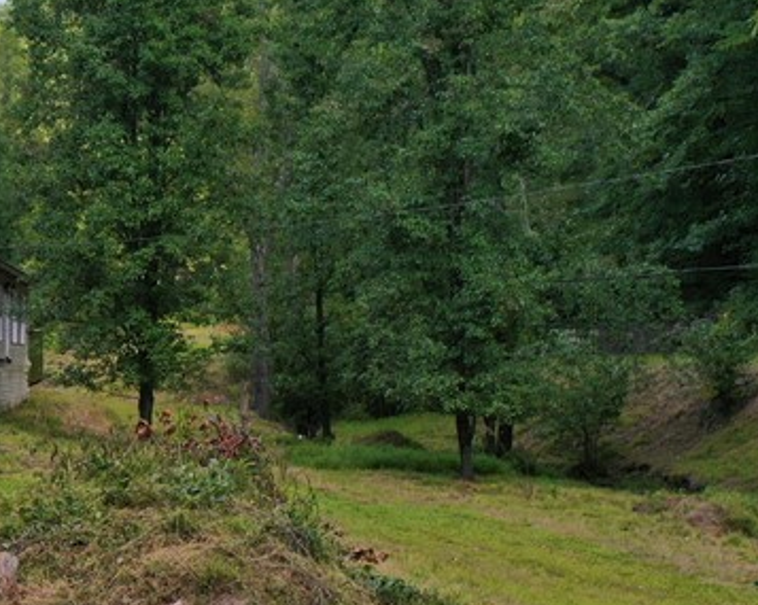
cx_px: -321
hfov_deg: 20.9
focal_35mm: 80
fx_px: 1793
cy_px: 437
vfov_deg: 19.1
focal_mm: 10.26
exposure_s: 1/160
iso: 100
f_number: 3.5
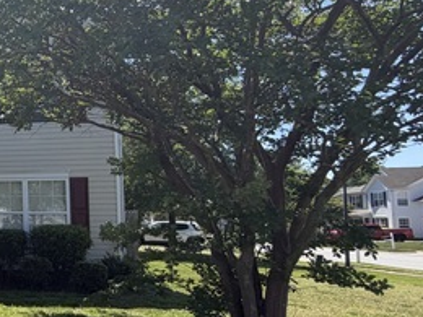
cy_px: 184
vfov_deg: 33.5
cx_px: -223
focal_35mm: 43
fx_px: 525
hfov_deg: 27.9
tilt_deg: +4.8
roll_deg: -0.2
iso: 25
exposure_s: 1/770
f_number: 2.2
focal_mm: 2.22
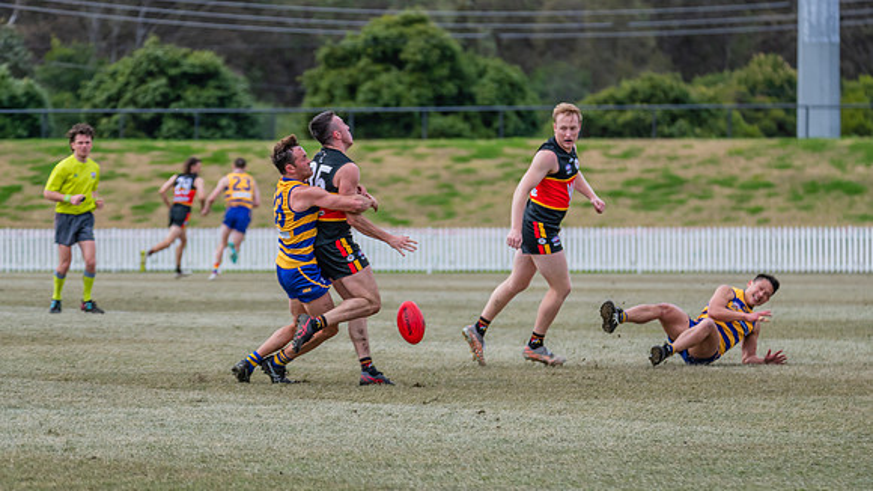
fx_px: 6202
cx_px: 430
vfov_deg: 4.5
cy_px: 254
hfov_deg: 8.1
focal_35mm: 268
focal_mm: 250
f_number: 6.3
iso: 800
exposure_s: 1/1600
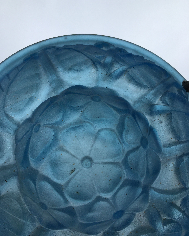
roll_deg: +7.7
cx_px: 92
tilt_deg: +33.9
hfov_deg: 47.1
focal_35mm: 31
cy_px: 117
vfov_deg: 57.2
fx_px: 217
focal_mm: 4.15
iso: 25
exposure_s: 1/718
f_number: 2.2
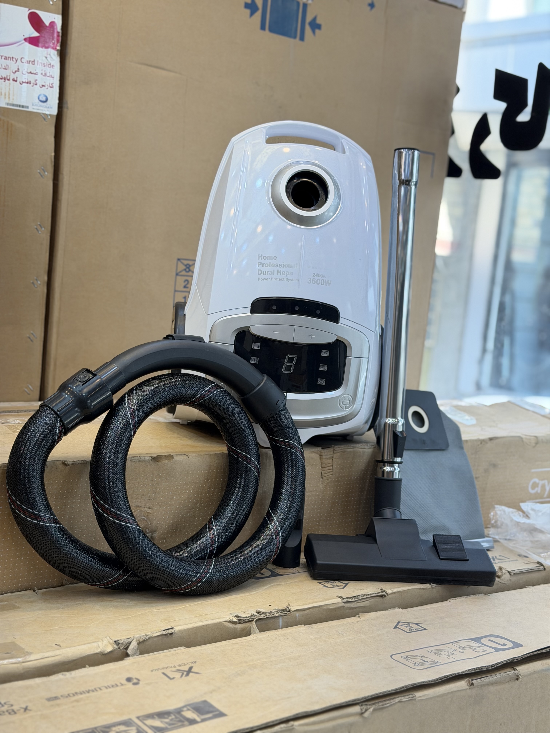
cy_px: 366
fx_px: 1017
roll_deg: -5.3
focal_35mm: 48
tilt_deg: -7.3
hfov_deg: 30.3
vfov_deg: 39.7
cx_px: 275
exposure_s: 1/100
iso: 100
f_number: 1.78
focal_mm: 6.76
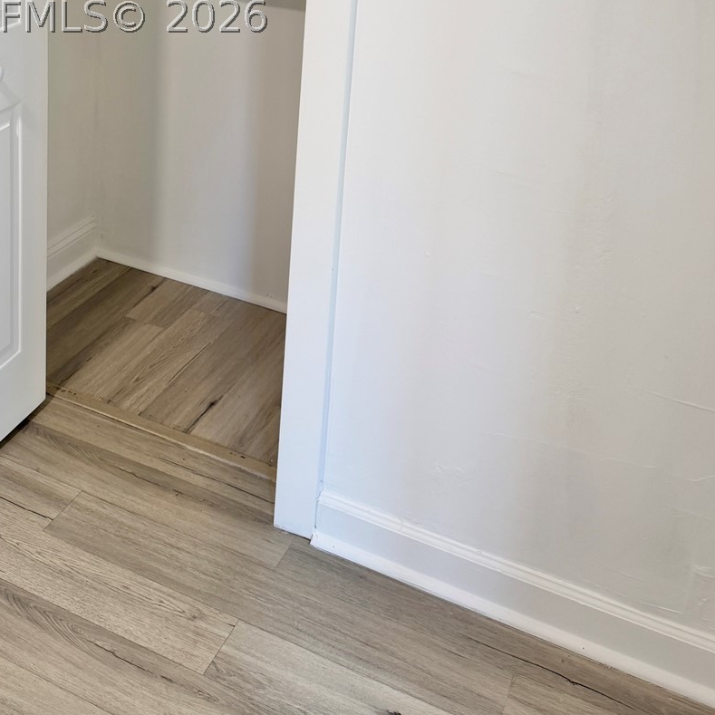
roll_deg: -2.6
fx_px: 1005
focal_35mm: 43
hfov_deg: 38.5
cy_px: 16
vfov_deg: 35.7
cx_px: 214
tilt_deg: -12.7
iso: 125
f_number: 1.78
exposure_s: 1/60
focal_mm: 6.76
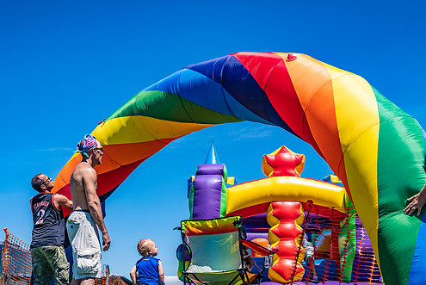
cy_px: 162
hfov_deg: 41.1
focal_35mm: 48
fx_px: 568
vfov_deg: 28.1
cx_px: 200
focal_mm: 41
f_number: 5
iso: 100
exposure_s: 1/1000
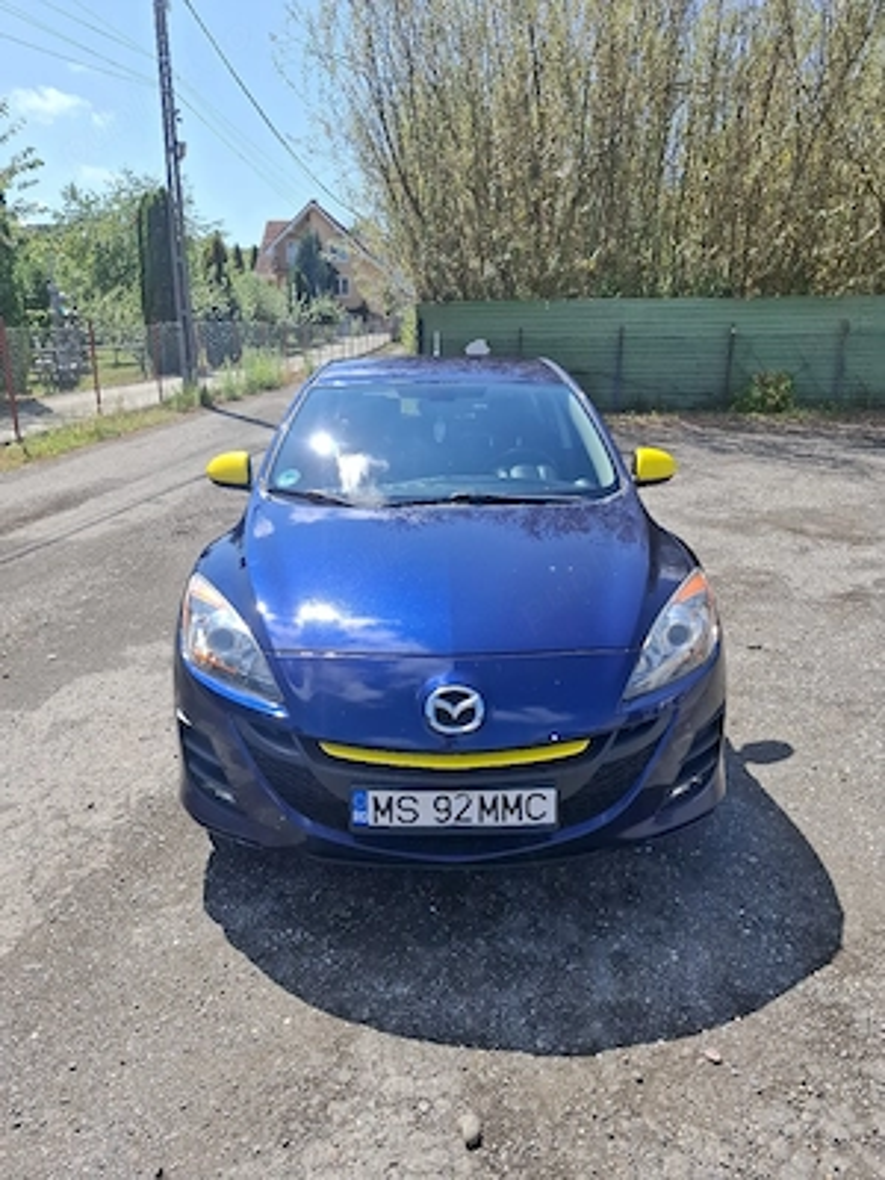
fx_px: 784
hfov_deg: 58.9
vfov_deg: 73.9
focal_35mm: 23
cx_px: 442
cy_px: 590
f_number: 1.8
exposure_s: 1/2500
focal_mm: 5.54
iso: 50
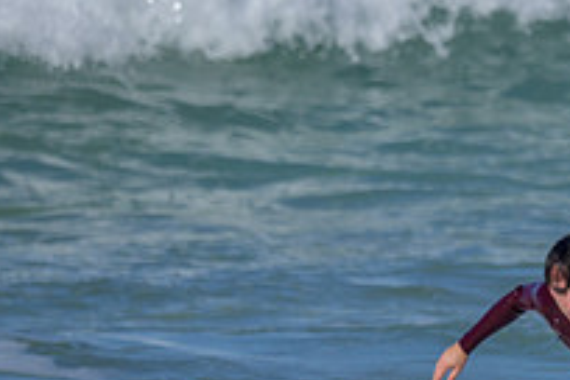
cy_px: 510
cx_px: 681
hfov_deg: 0.7
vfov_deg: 0.4
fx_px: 49364
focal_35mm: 3118
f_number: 6.3
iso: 180
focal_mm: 800
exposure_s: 1/2000
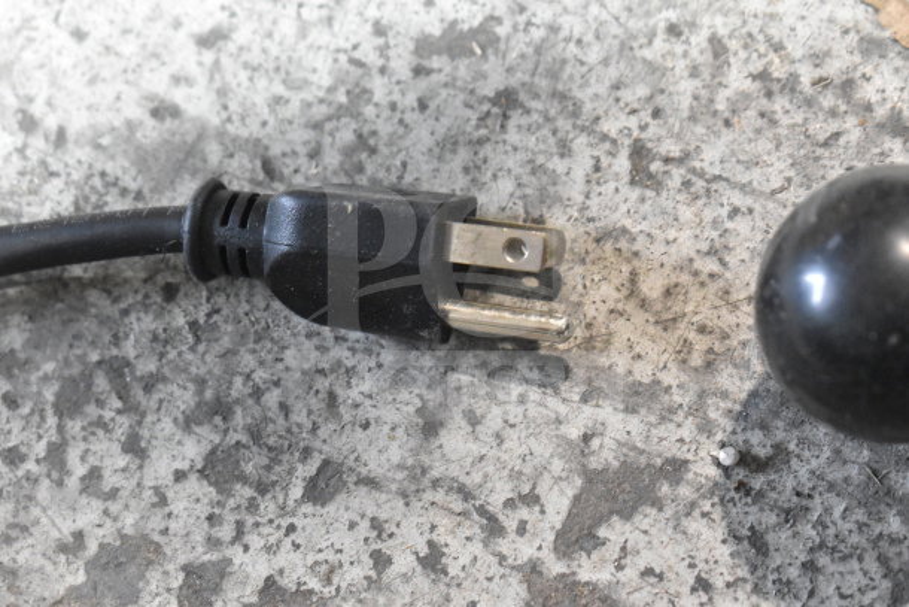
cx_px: 454
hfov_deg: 24.6
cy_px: 304
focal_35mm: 82
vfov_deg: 16.6
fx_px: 2083
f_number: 5.6
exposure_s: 1/100
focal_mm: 55
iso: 7200
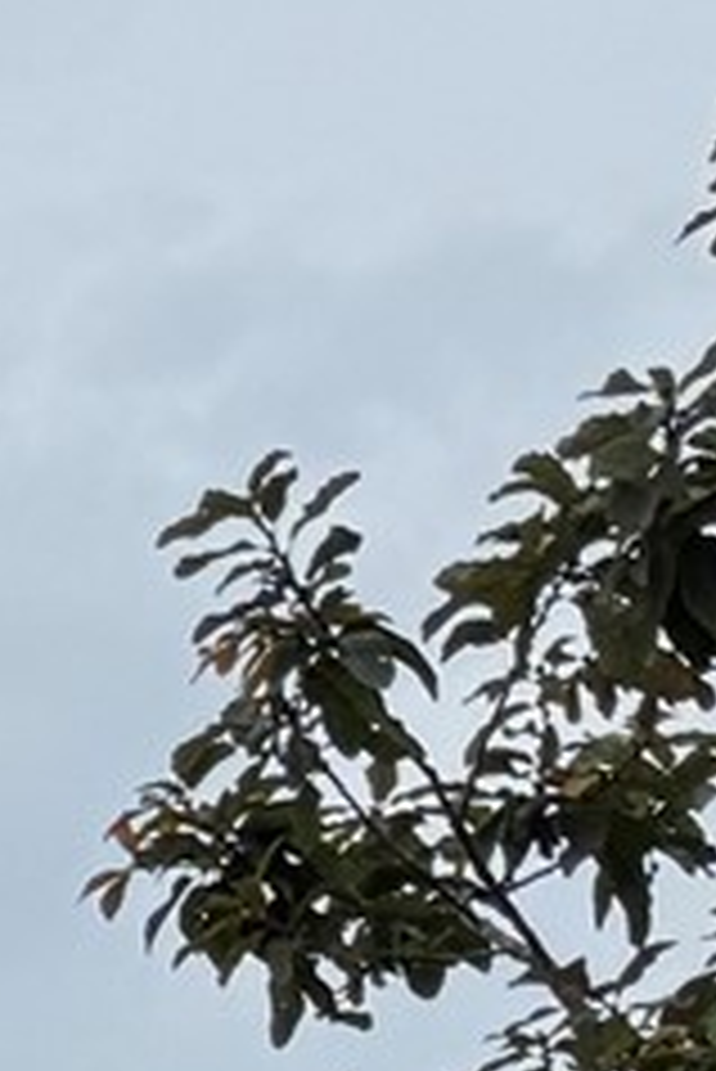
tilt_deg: +9.3
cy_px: 3182
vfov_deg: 8.2
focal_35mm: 215
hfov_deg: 5.1
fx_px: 6404
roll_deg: +0.4
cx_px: -2954
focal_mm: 6.76
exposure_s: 1/2174
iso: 80
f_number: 1.78
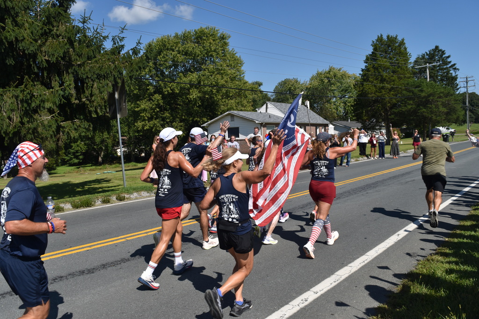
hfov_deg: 67.4
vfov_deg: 47.9
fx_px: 359
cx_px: 240
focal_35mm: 27
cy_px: 160
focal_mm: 18
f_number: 9
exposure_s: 1/320
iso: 100
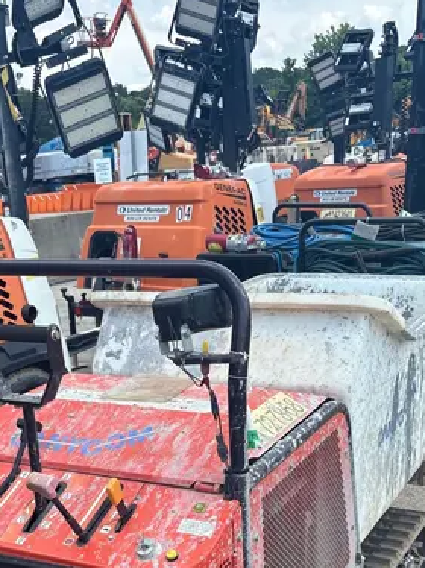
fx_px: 836
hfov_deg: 28.4
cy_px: 488
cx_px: 161
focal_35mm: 51
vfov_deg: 35.7
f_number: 1.6
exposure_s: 1/1337
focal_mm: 5.96
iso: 50
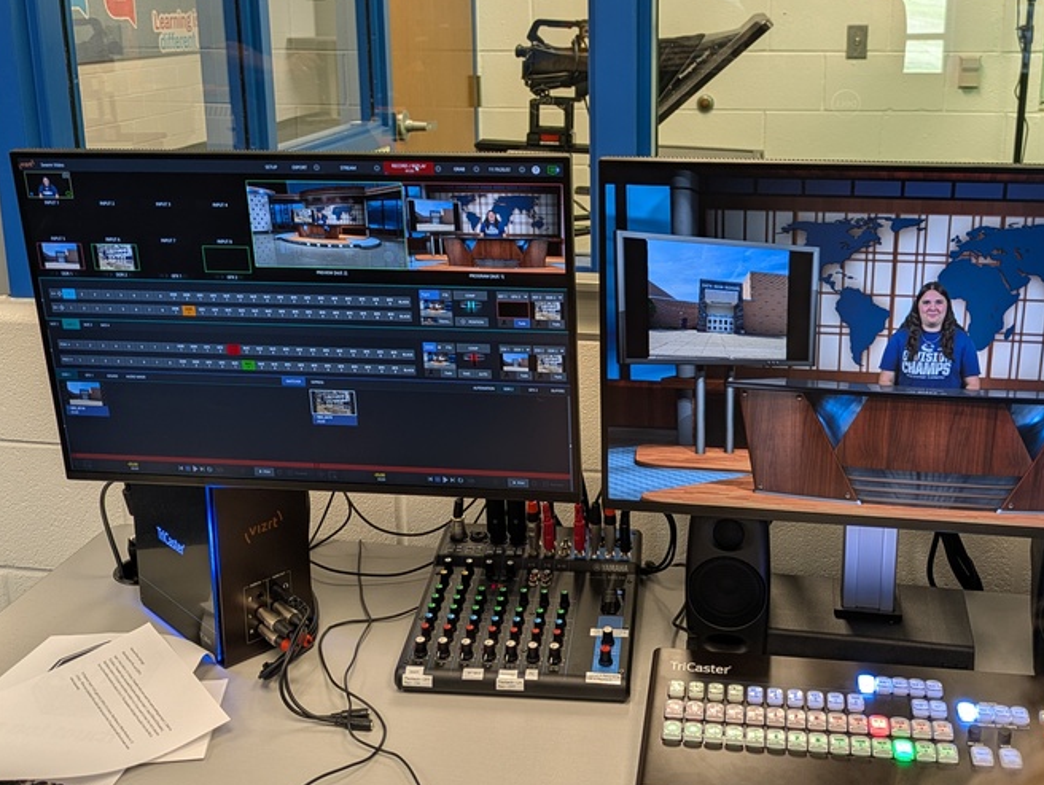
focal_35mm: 39
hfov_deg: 47.7
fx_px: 1177
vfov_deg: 36.5
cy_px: 260
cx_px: 590
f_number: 1.89
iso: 61
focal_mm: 5.43
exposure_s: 1/40
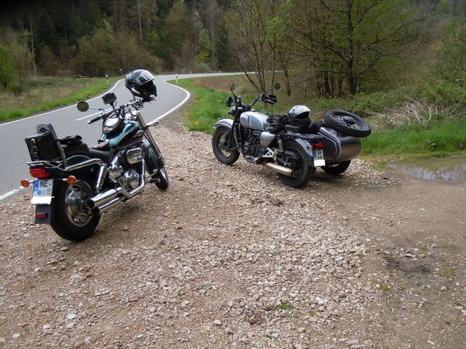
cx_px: 233
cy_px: 174
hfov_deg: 60.0
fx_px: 404
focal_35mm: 30
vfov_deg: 46.8
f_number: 3.5
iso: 100
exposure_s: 1/320
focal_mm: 5.4
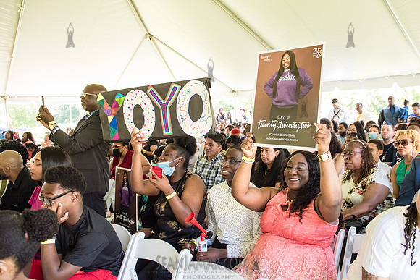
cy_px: 147
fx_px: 329
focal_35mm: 28
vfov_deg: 46.2
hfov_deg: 64.7
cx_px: 246
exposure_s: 1/400
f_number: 4
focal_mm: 24
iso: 2500
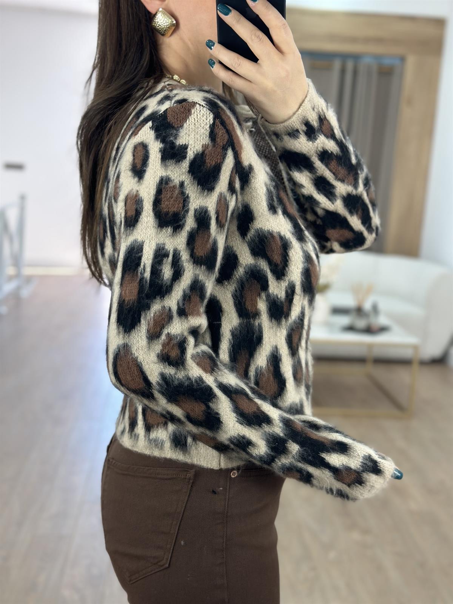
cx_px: 226
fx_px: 838
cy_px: 302
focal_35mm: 48
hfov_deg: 30.3
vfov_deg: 39.7
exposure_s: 1/100
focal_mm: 6.86
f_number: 1.78
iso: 80
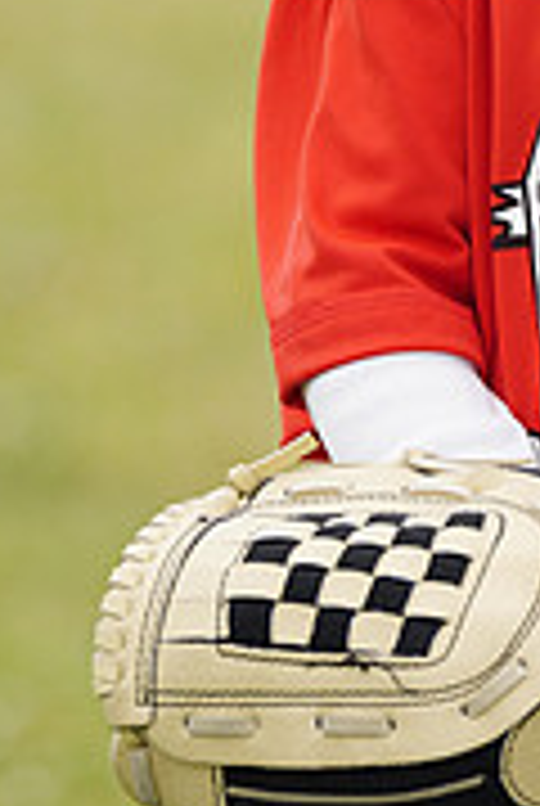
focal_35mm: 647
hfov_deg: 2.1
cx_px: 776
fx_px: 14500
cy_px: -167
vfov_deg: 3.2
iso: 100
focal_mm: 200
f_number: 5.6
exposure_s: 1/250
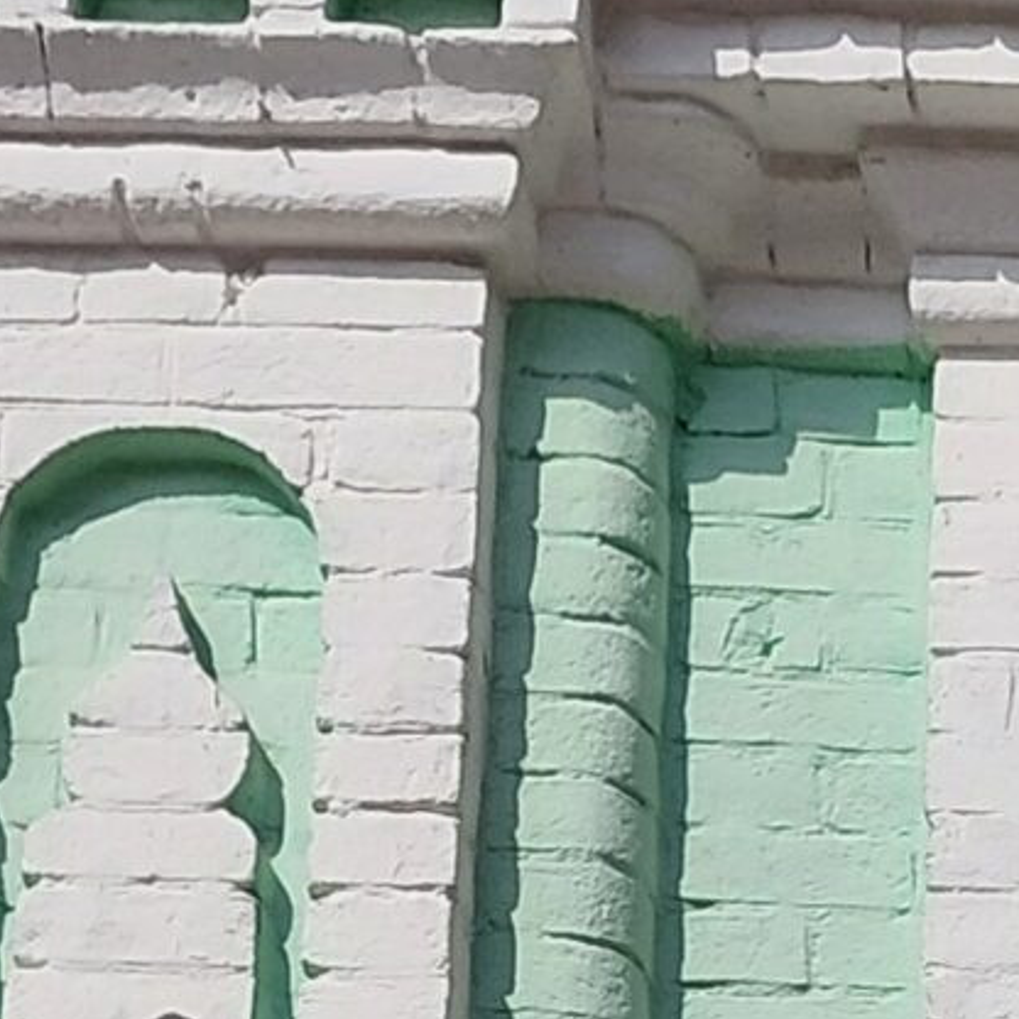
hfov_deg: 11.6
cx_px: 2021
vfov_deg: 10.2
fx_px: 4529
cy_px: 2837
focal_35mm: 136
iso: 50
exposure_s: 1/3333
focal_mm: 4.69
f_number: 1.8
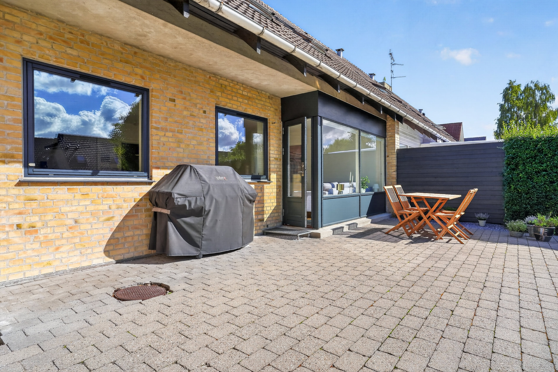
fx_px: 294
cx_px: 279
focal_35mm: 19
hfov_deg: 86.9
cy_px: 186
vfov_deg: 64.5
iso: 400
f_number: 8
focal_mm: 19
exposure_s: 1/160
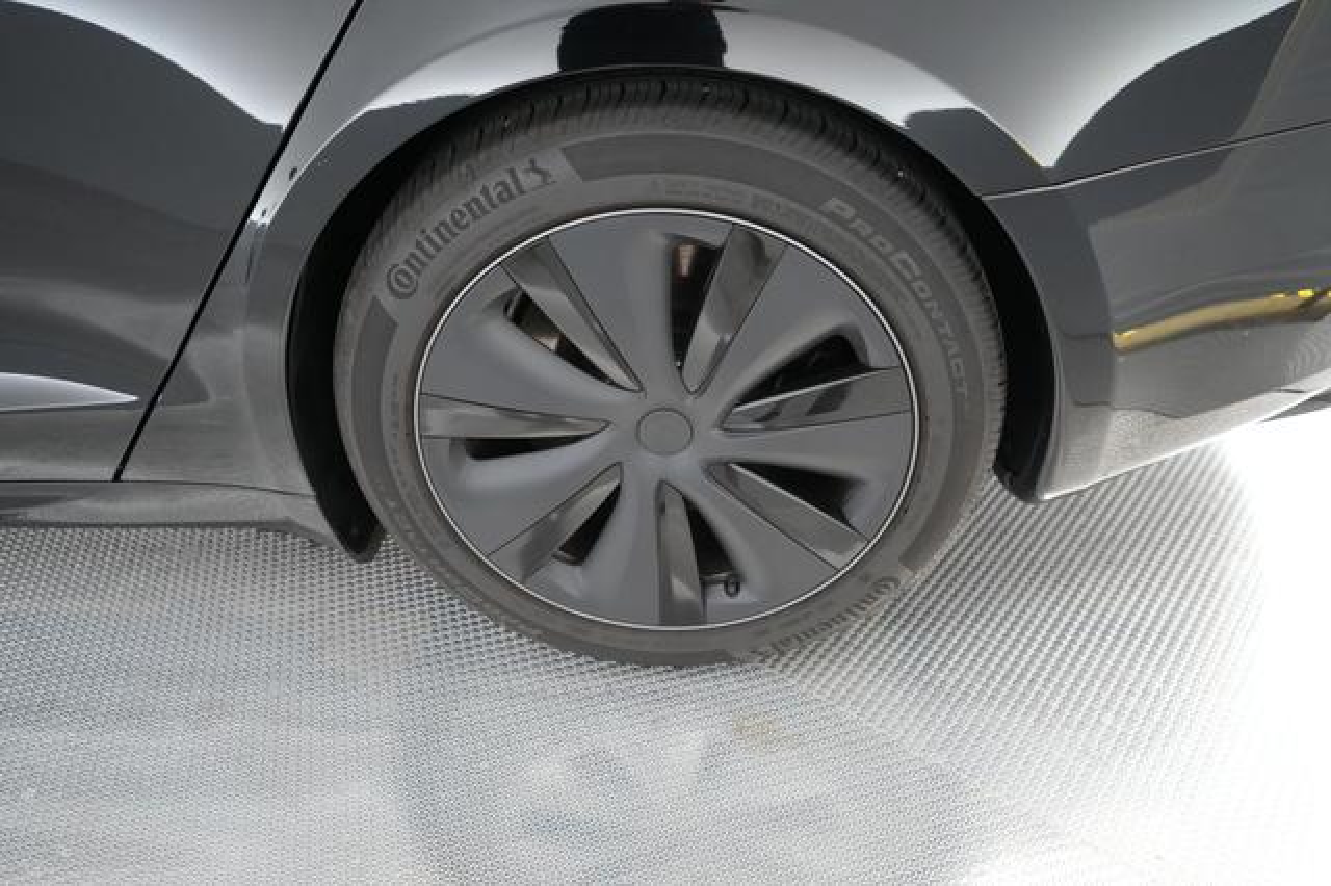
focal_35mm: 28
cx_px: 666
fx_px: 1035
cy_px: 443
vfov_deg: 46.4
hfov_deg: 65.5
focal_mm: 28
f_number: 2.8
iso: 8000
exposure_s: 1/250
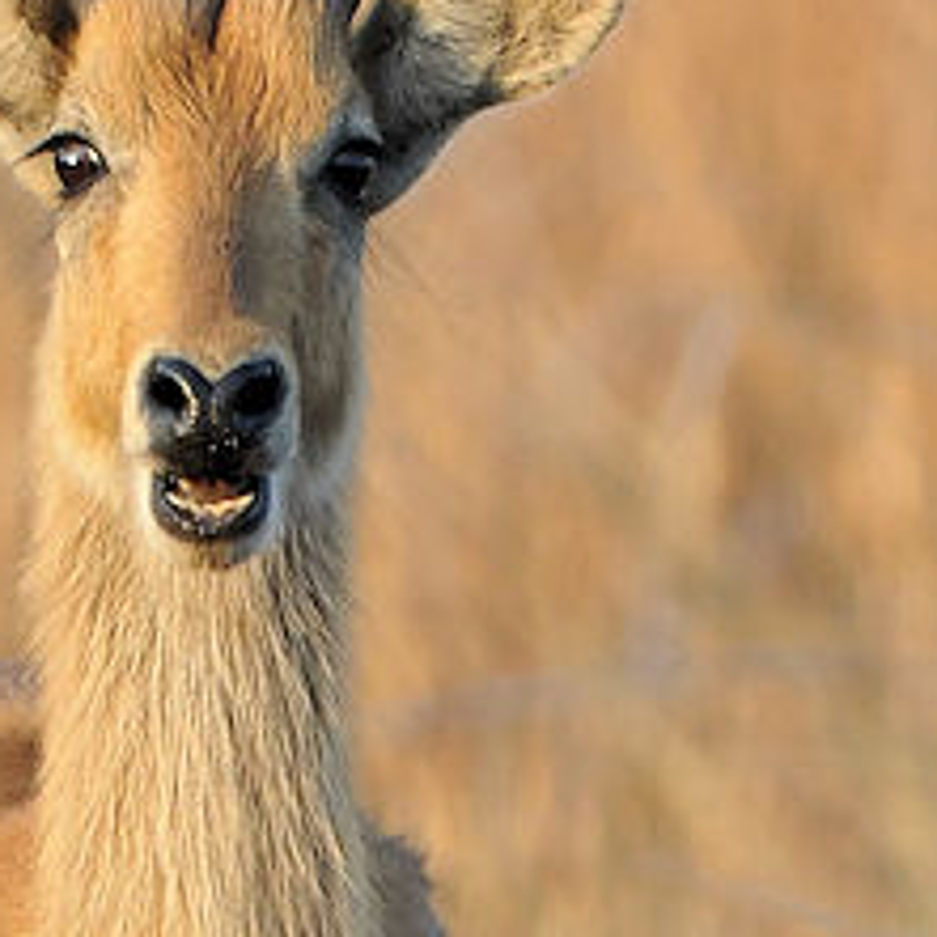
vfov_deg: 0.4
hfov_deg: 0.4
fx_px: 126479
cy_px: 1310
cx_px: 273
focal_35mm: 4130
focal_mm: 700
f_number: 6.3
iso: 800
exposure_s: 1/250
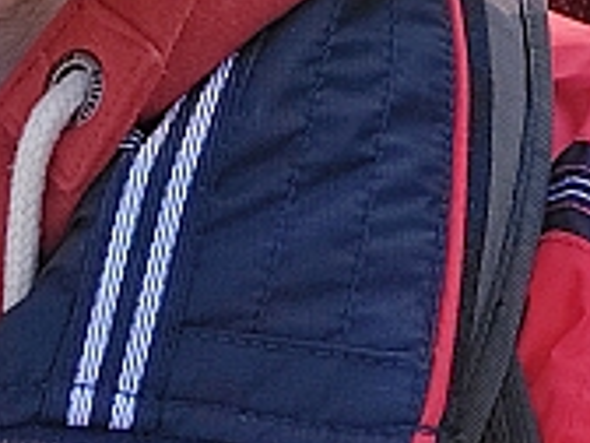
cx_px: 467
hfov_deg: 12.9
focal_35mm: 152
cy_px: -735
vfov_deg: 8.6
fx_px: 2591
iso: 40
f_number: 2.2
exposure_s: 1/172
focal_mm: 3.72
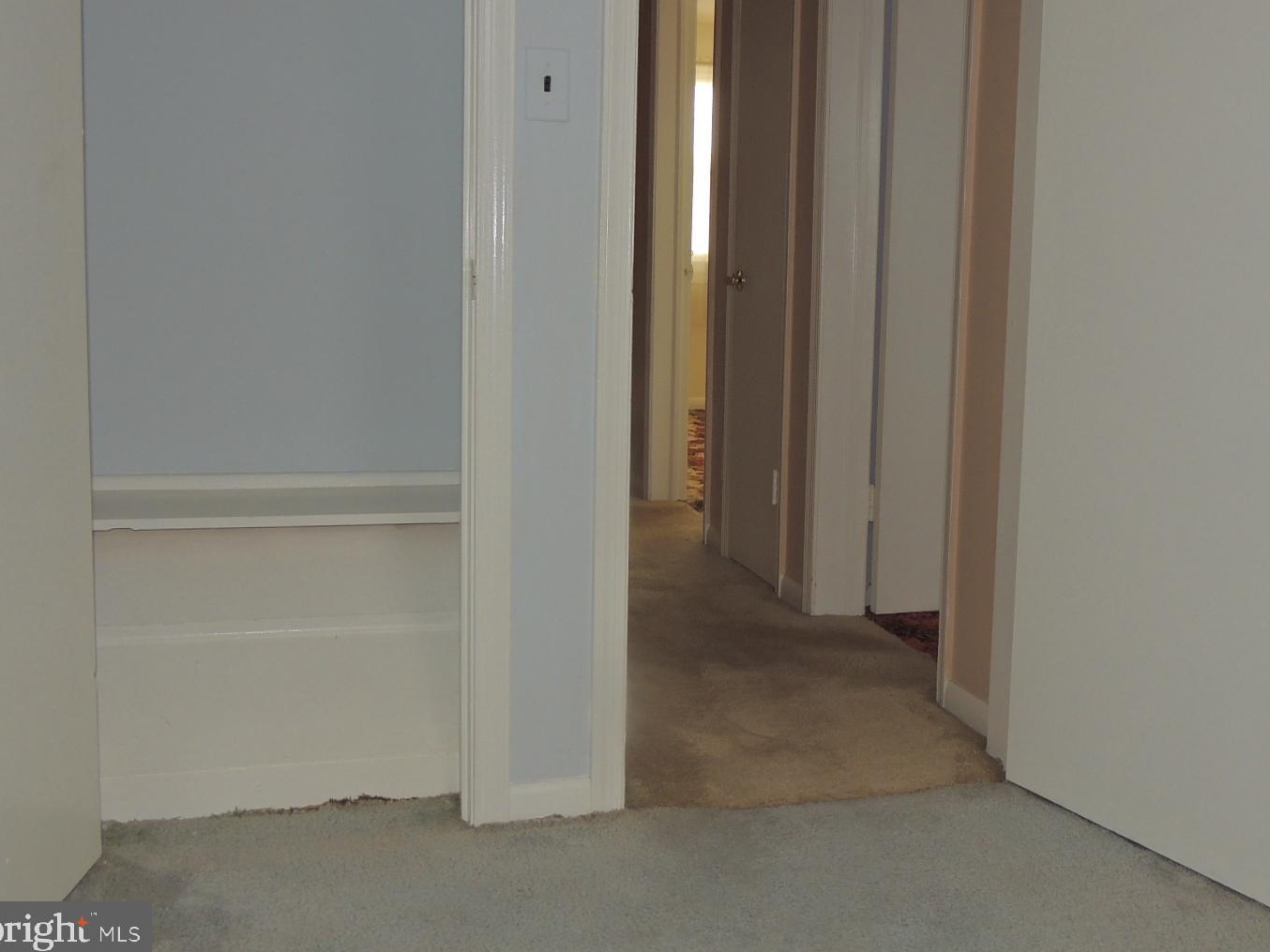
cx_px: 719
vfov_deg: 36.7
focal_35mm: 39
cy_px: 399
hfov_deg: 47.7
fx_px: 1431
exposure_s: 1/30
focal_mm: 5.8
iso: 200
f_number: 3.2
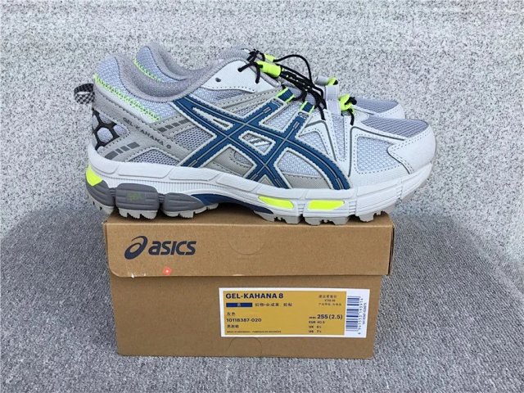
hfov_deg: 58.4
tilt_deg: -20.9
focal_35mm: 31
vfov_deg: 45.4
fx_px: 469
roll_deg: -0.7
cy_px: 196
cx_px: 262
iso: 25
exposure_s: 1/259
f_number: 2.4
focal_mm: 3.3
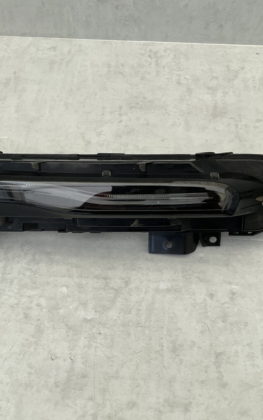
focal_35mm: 42
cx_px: 109
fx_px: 482
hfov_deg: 30.5
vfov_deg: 47.2
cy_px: 214
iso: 16
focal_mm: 3
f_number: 1.8
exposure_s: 1/739
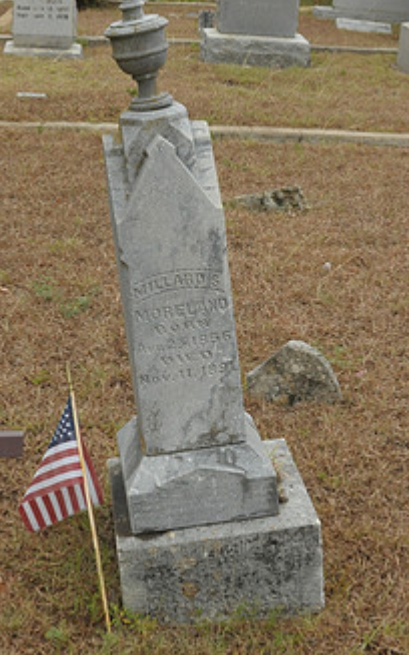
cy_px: 354
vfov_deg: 31.5
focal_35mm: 65
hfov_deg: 20.0
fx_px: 1161
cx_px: 164
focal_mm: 24
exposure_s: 1/320
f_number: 9
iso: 800
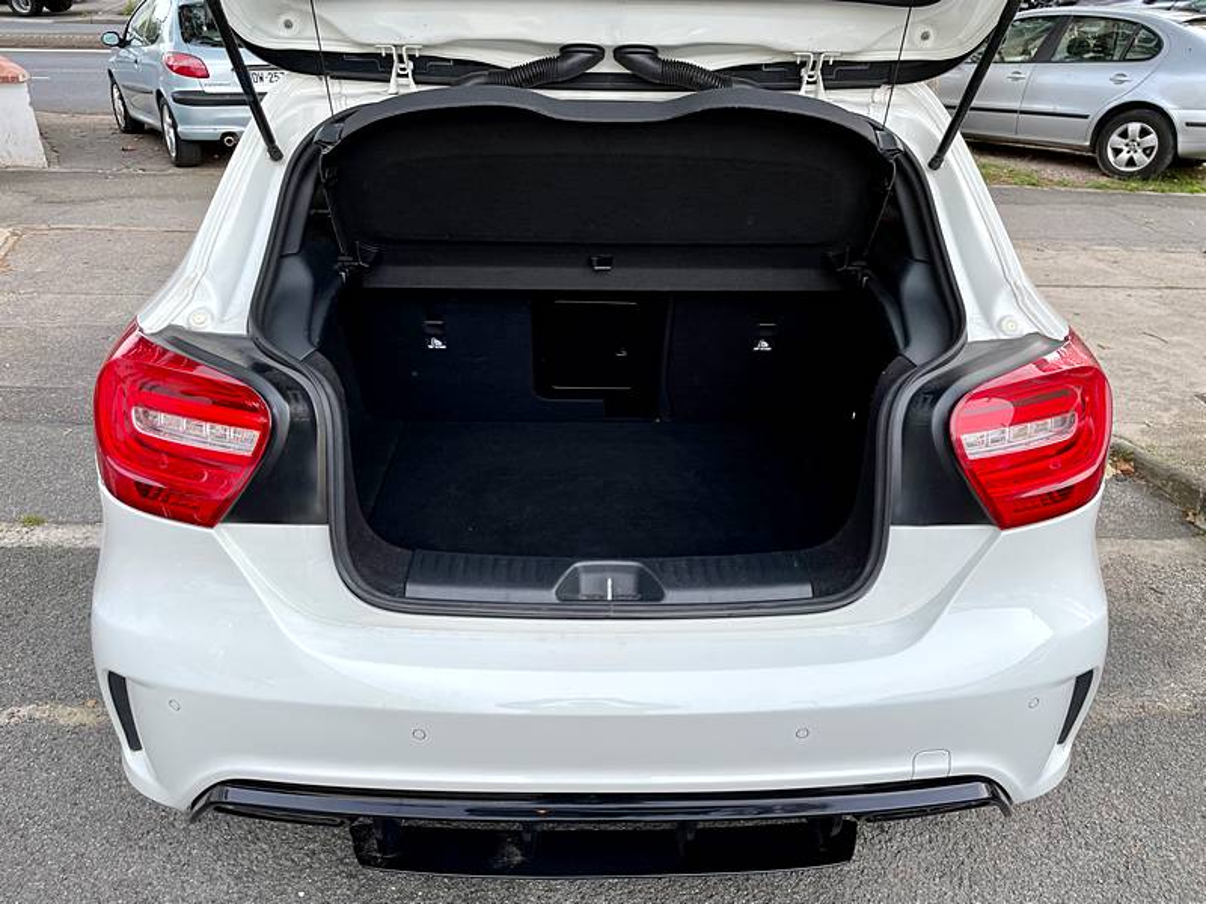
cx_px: 603
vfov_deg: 53.1
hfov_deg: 67.3
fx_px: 906
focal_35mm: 26
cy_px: 452
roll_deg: -0.1
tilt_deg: -28.3
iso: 32
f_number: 1.6
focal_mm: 4.2
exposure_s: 1/662
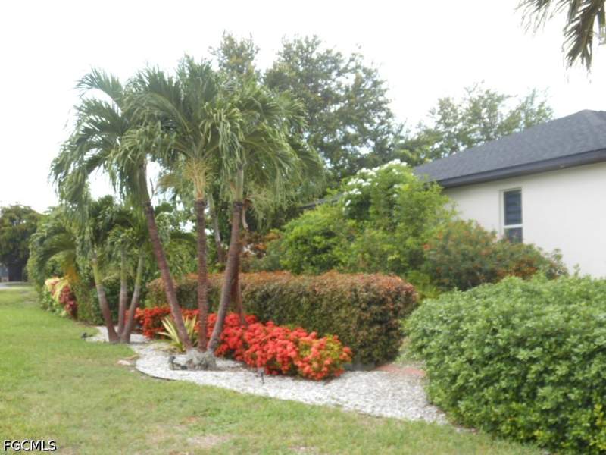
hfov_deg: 43.9
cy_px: 228
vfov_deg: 33.6
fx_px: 753
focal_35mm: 43
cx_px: 303
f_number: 3.8
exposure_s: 1/80
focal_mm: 7.7
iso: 80
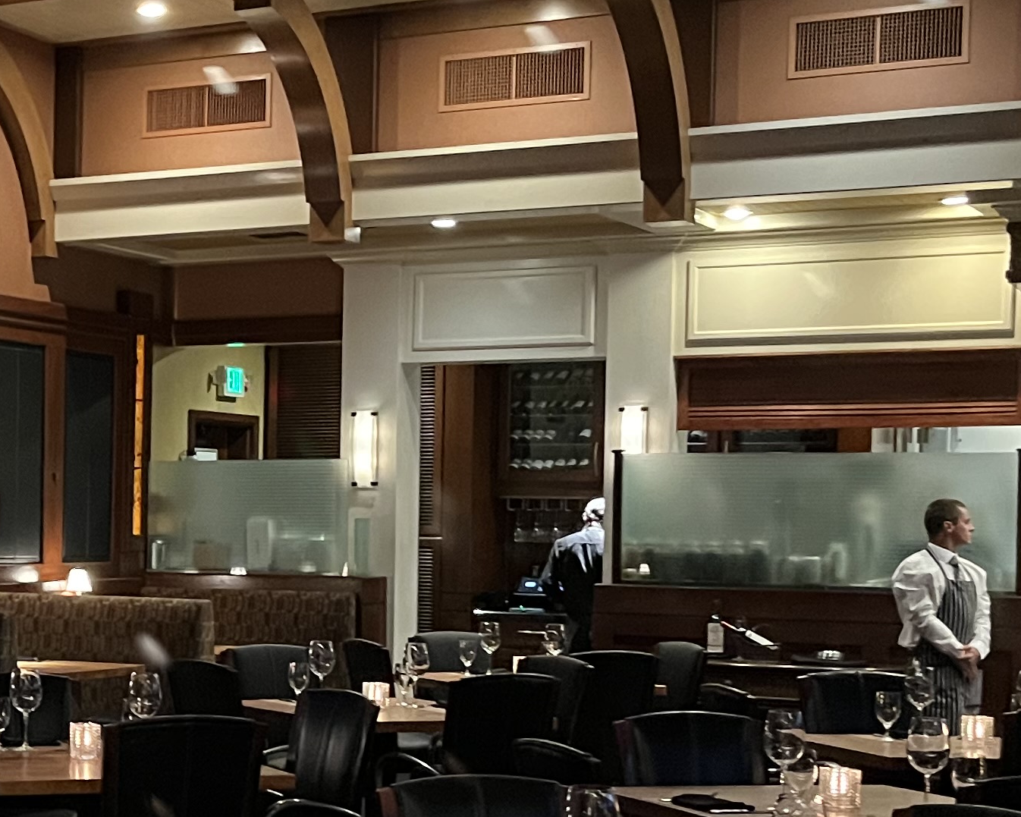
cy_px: 557
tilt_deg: -0.9
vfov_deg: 20.1
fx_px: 2297
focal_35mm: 76
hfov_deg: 23.6
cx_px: -81
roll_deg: -1.2
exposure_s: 1/30
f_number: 1.6
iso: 800
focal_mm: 5.1
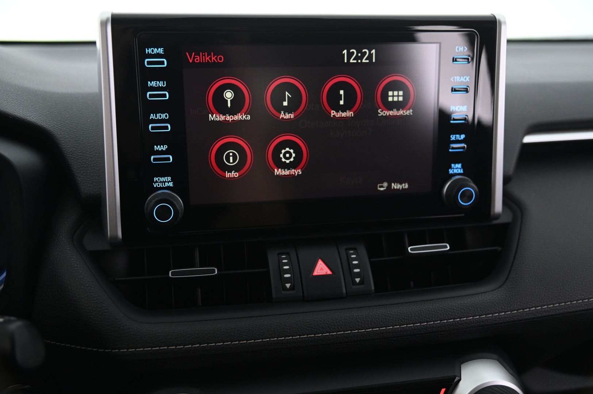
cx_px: 296
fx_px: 625
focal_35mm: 38
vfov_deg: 35.0
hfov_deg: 50.7
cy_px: 197
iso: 2000
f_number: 4
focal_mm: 38
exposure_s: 1/25
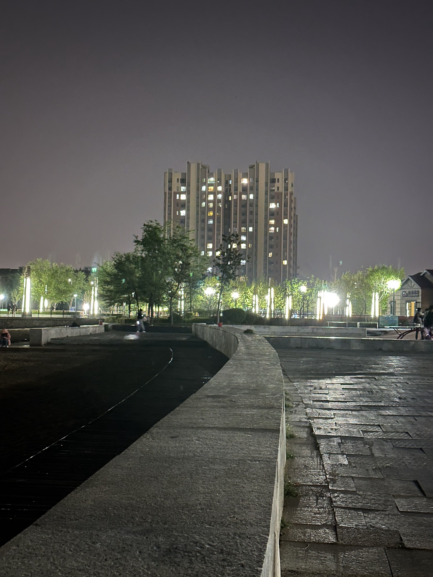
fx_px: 801
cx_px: 216
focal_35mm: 48
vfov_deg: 39.7
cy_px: 288
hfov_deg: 30.3
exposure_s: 1/5
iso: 640
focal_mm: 6.86
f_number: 1.78
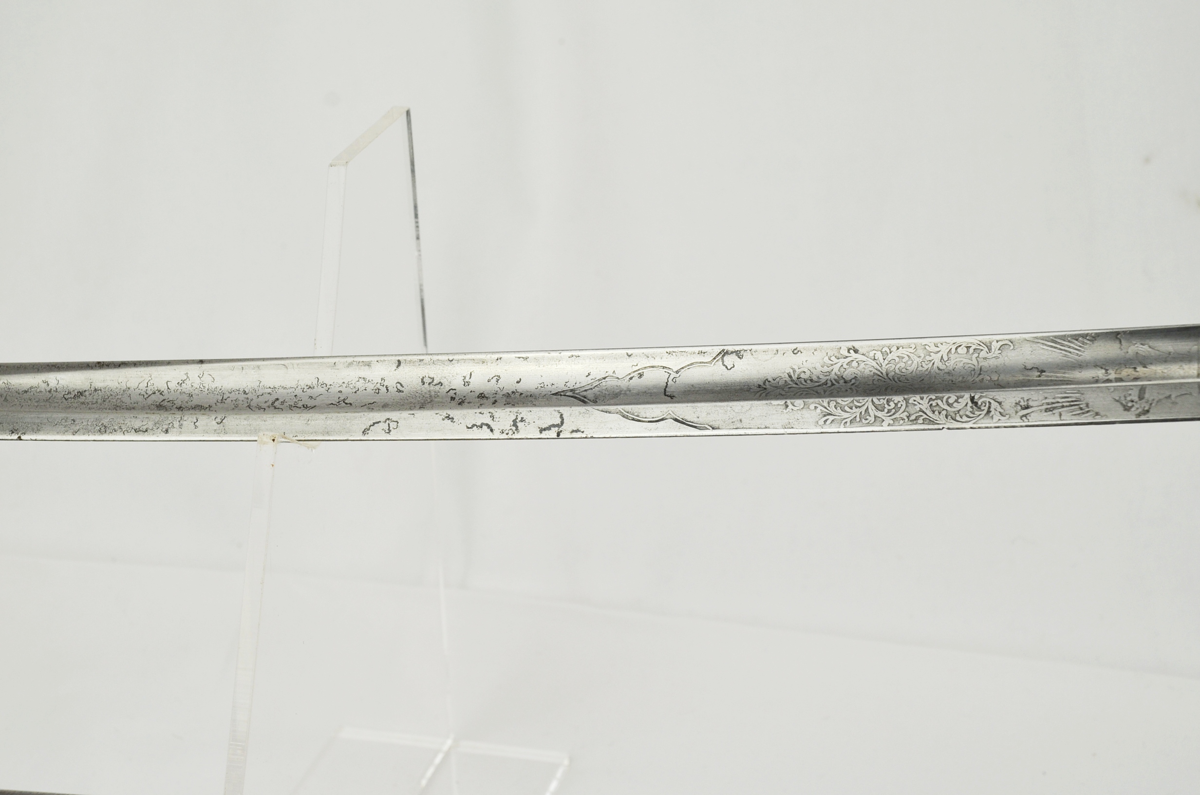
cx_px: 600
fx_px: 2595
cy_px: 398
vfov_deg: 17.4
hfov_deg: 26.0
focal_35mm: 78
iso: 400
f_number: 9
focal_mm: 52
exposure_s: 1/160
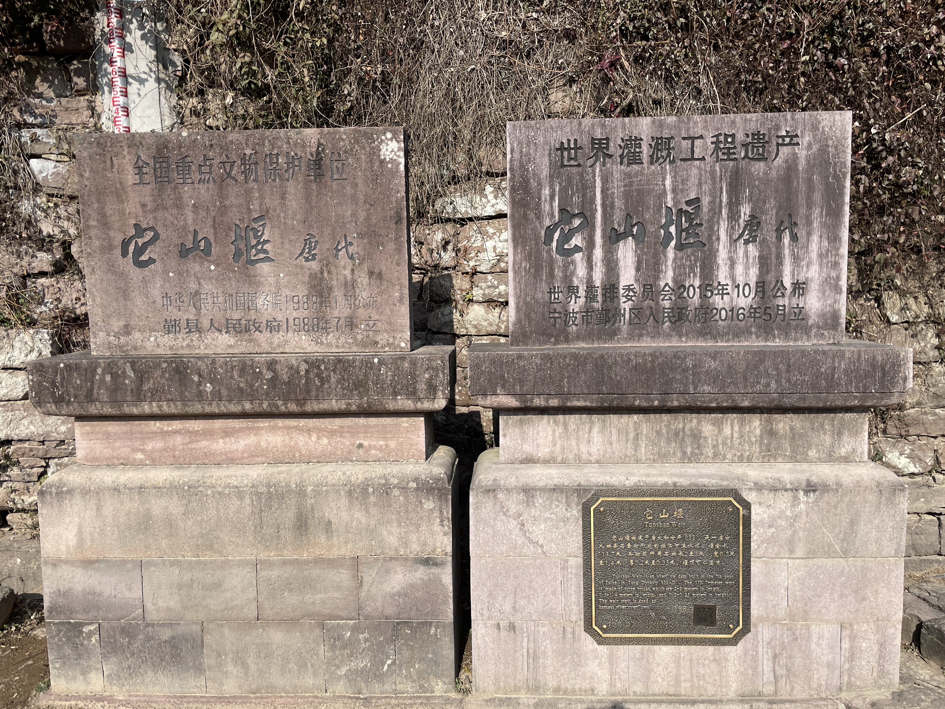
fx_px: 710
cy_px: 354
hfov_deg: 67.3
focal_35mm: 26
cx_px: 472
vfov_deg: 53.1
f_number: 1.6
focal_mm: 4.2
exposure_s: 1/2882
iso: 32
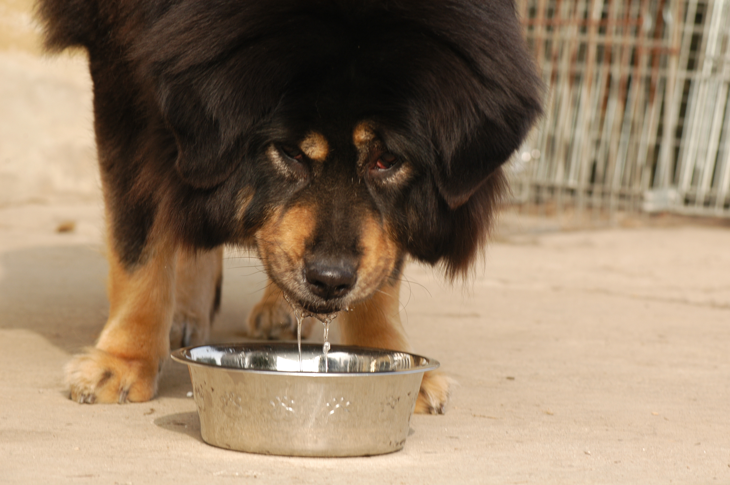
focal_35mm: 188
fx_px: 3799
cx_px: 365
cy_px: 242
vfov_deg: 7.3
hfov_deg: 11.0
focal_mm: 125
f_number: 6.3
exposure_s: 1/160
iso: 200
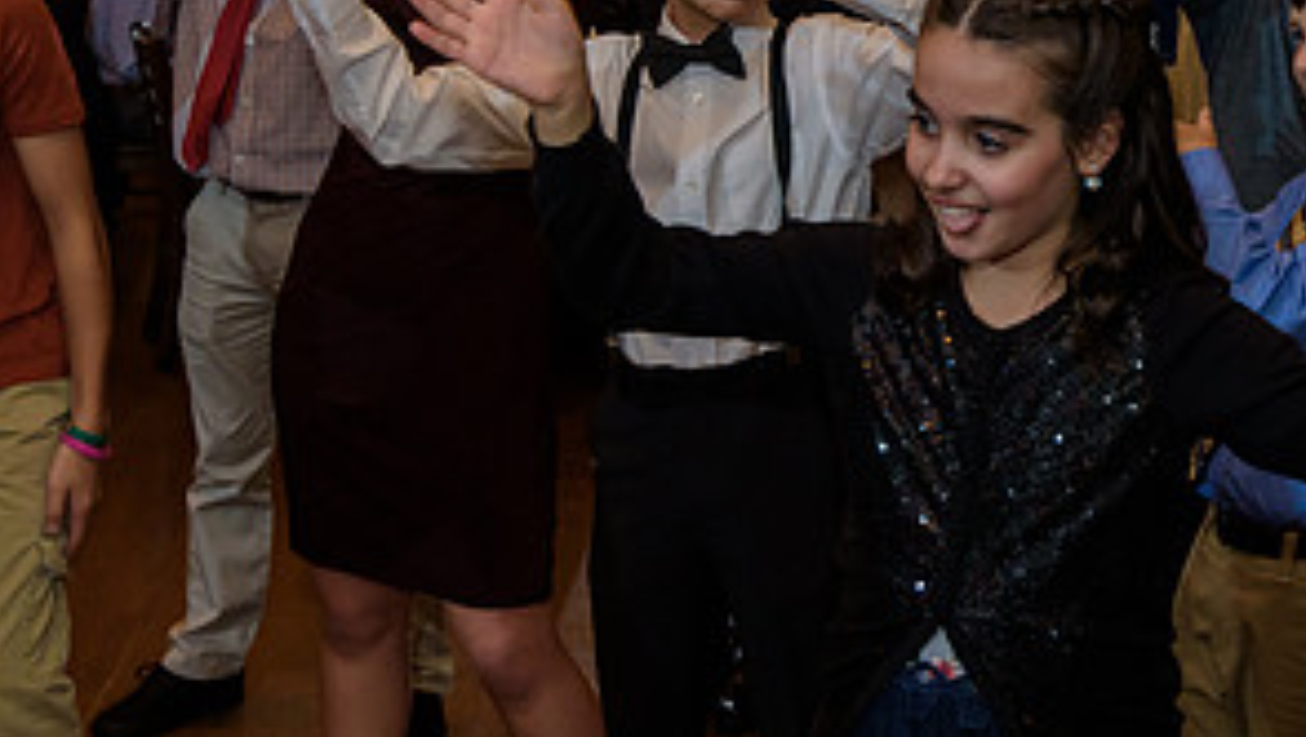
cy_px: 131
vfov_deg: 18.7
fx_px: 2218
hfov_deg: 32.3
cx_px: 964
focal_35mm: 64
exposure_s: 1/125
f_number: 4
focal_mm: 31
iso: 1600
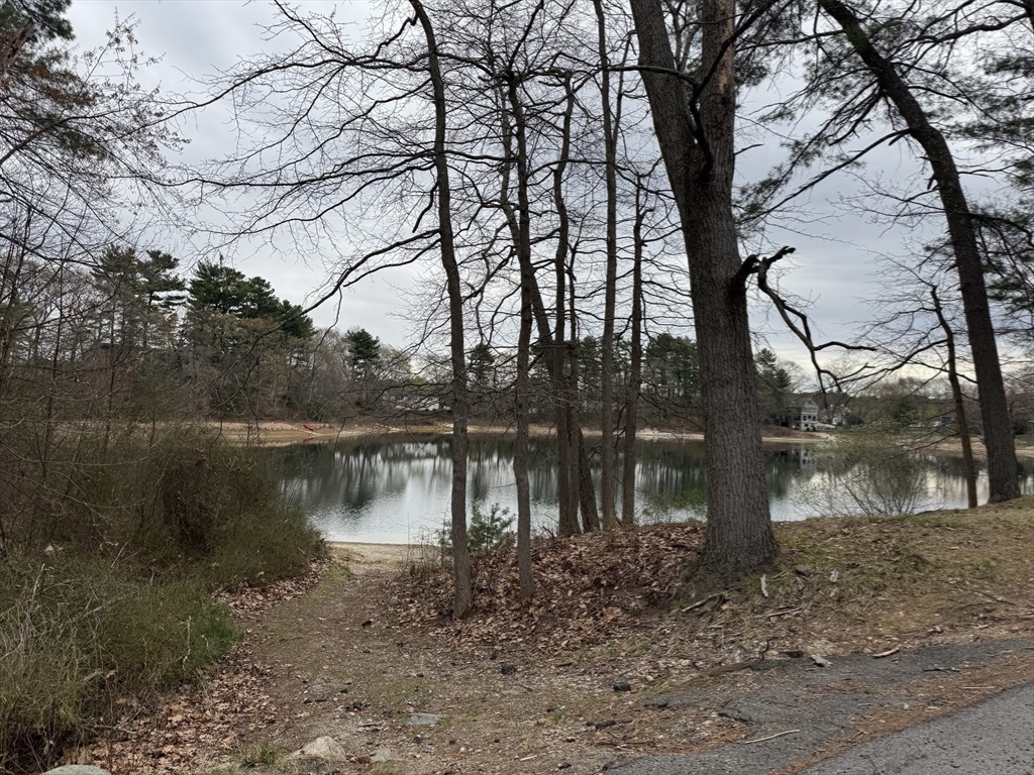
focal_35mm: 24
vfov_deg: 56.8
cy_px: 388
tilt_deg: +0.7
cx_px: 517
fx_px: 717
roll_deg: -1.0
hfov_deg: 71.6
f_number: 1.78
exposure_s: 1/4049
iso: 80
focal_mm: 6.76
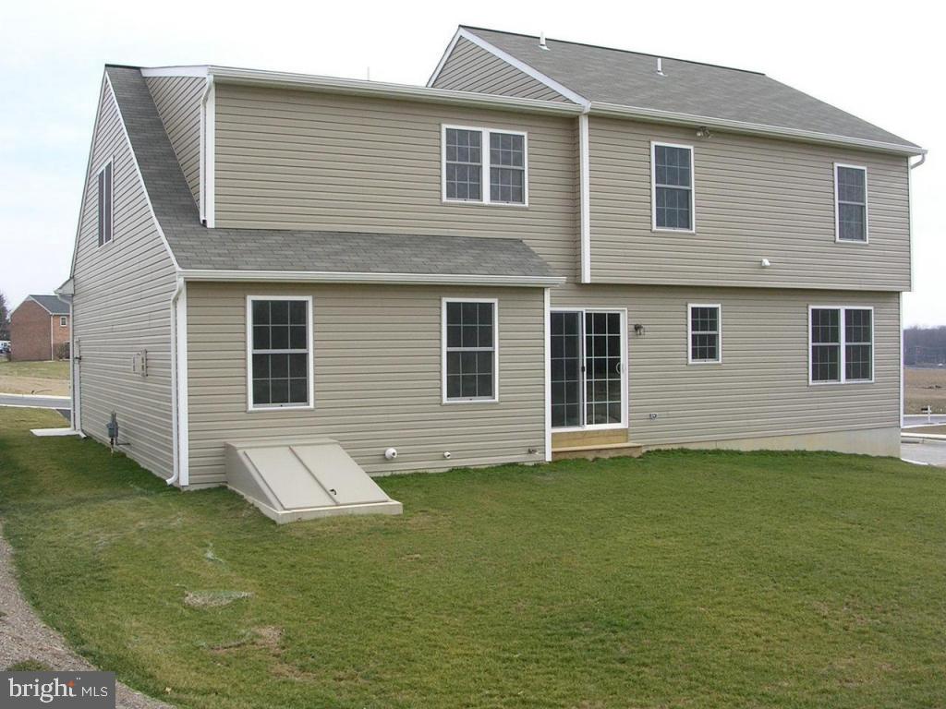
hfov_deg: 49.0
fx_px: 1038
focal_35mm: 38
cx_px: 473
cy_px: 354
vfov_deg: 37.7
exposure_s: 1/140
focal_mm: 5.8
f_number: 5.6
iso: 50
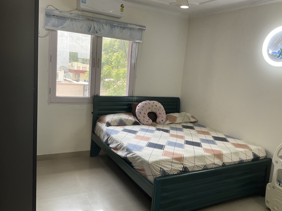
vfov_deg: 48.2
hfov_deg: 61.7
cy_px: 106
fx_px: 236
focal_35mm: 29
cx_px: 141
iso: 32
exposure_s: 1/100
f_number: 1.8
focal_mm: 3
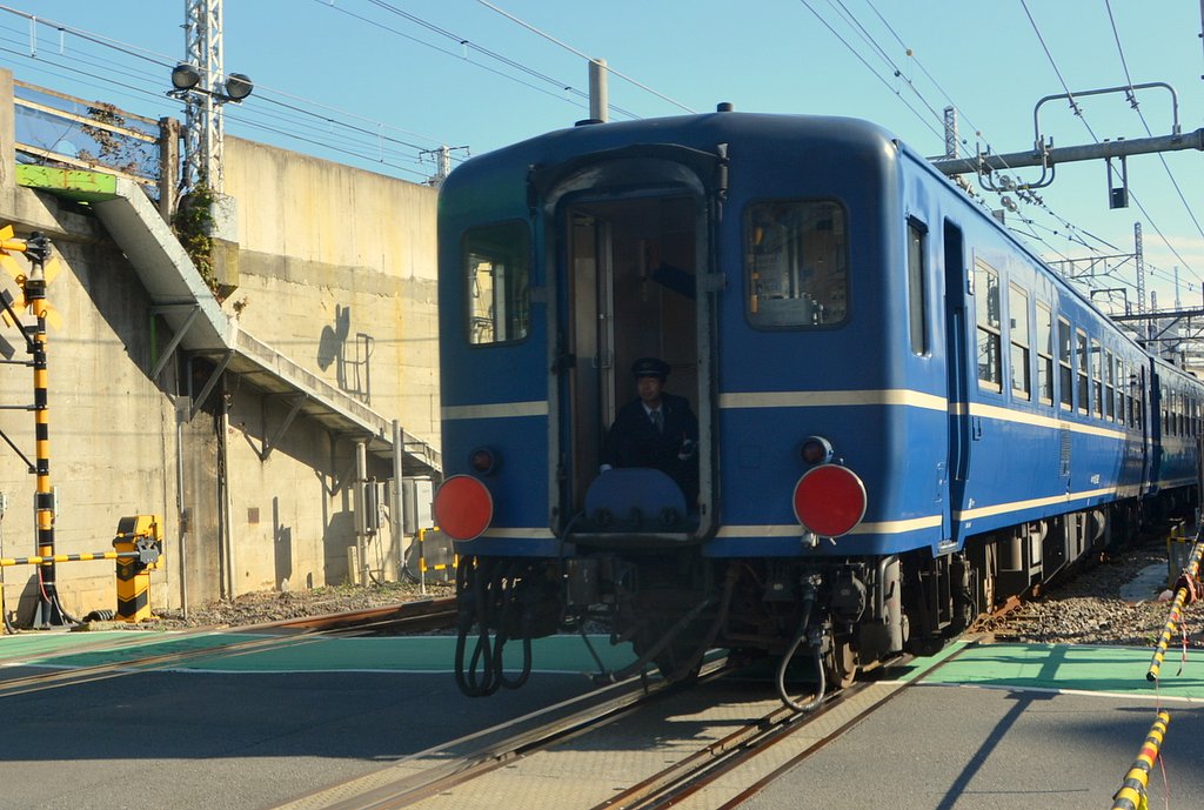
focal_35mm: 32
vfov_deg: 42.0
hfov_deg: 59.4
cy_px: 405
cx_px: 602
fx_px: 1056
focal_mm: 21
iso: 110
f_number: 8
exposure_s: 1/250
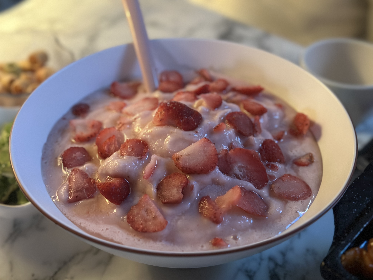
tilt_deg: -39.9
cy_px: 140
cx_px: 186
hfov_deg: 39.7
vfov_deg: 30.3
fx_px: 517
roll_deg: -0.6
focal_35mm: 48
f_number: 1.78
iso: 640
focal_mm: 6.86
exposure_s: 1/30
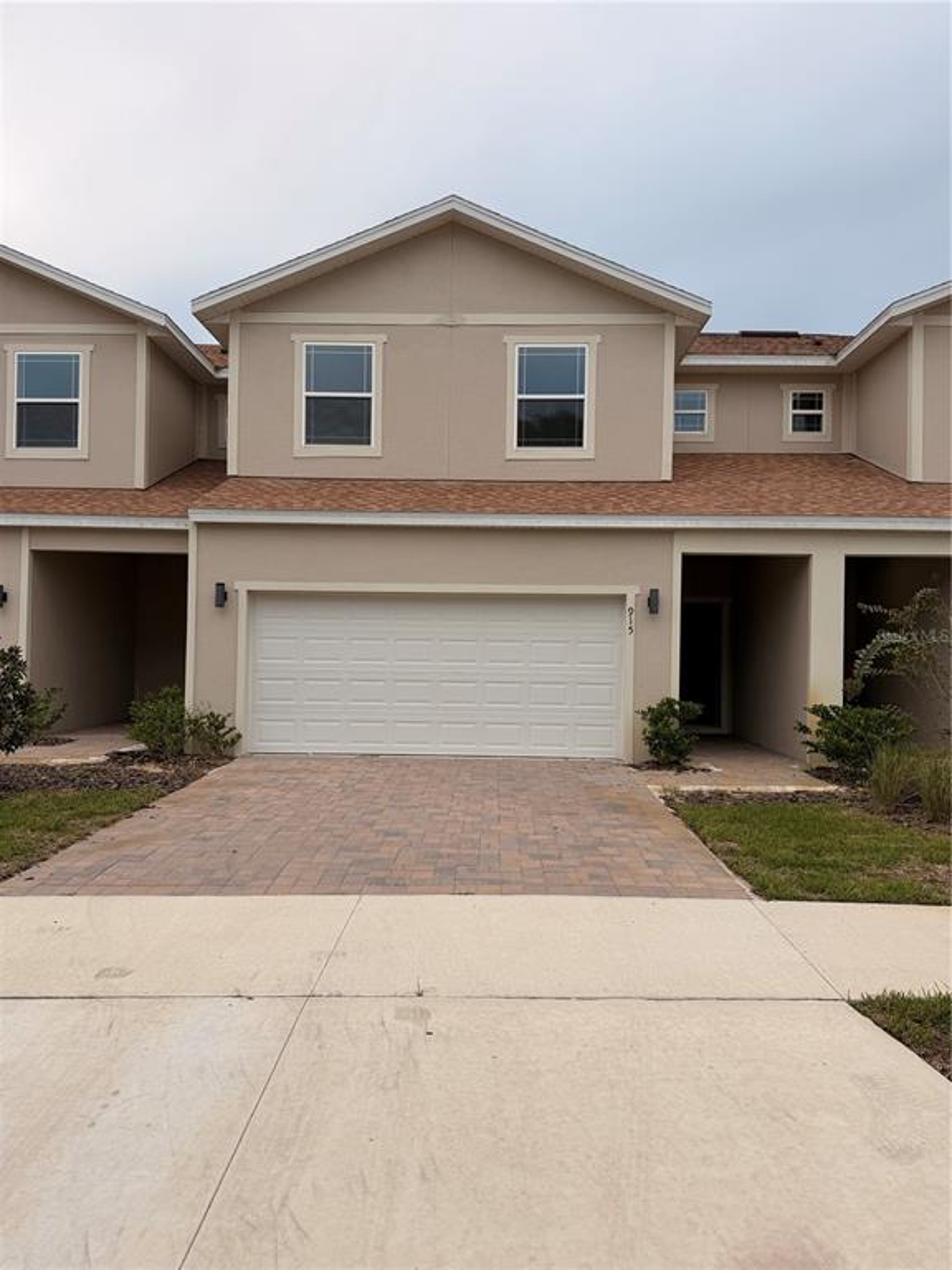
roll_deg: -1.1
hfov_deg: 56.8
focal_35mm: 24
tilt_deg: +0.9
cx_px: 476
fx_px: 880
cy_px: 635
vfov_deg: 71.6
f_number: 1.78
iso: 80
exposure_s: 1/858
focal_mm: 6.76
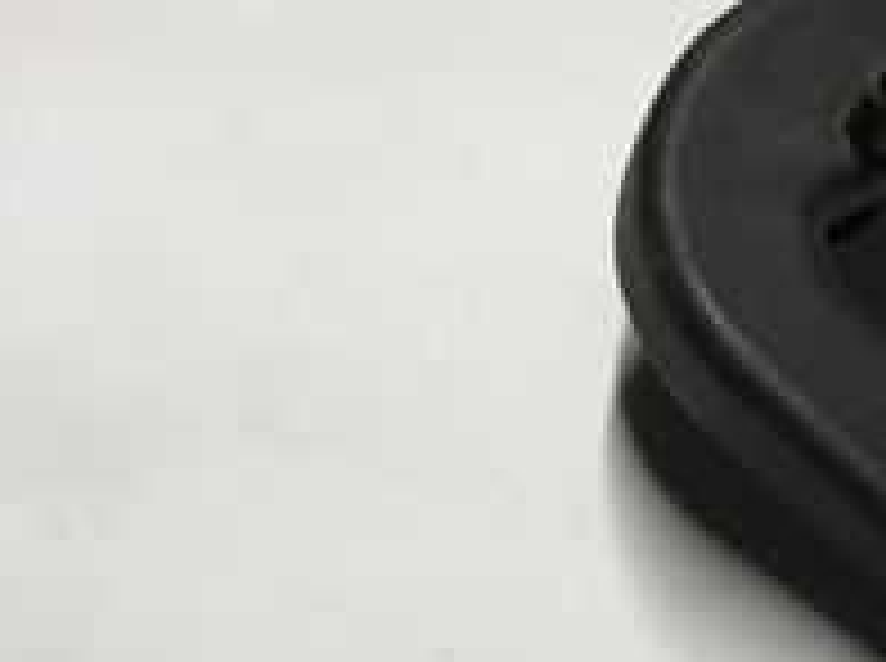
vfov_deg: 15.6
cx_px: 886
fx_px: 2325
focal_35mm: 91
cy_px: 790
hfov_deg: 20.9
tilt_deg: -59.2
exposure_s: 1/50
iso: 25
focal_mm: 3.99
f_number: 1.8
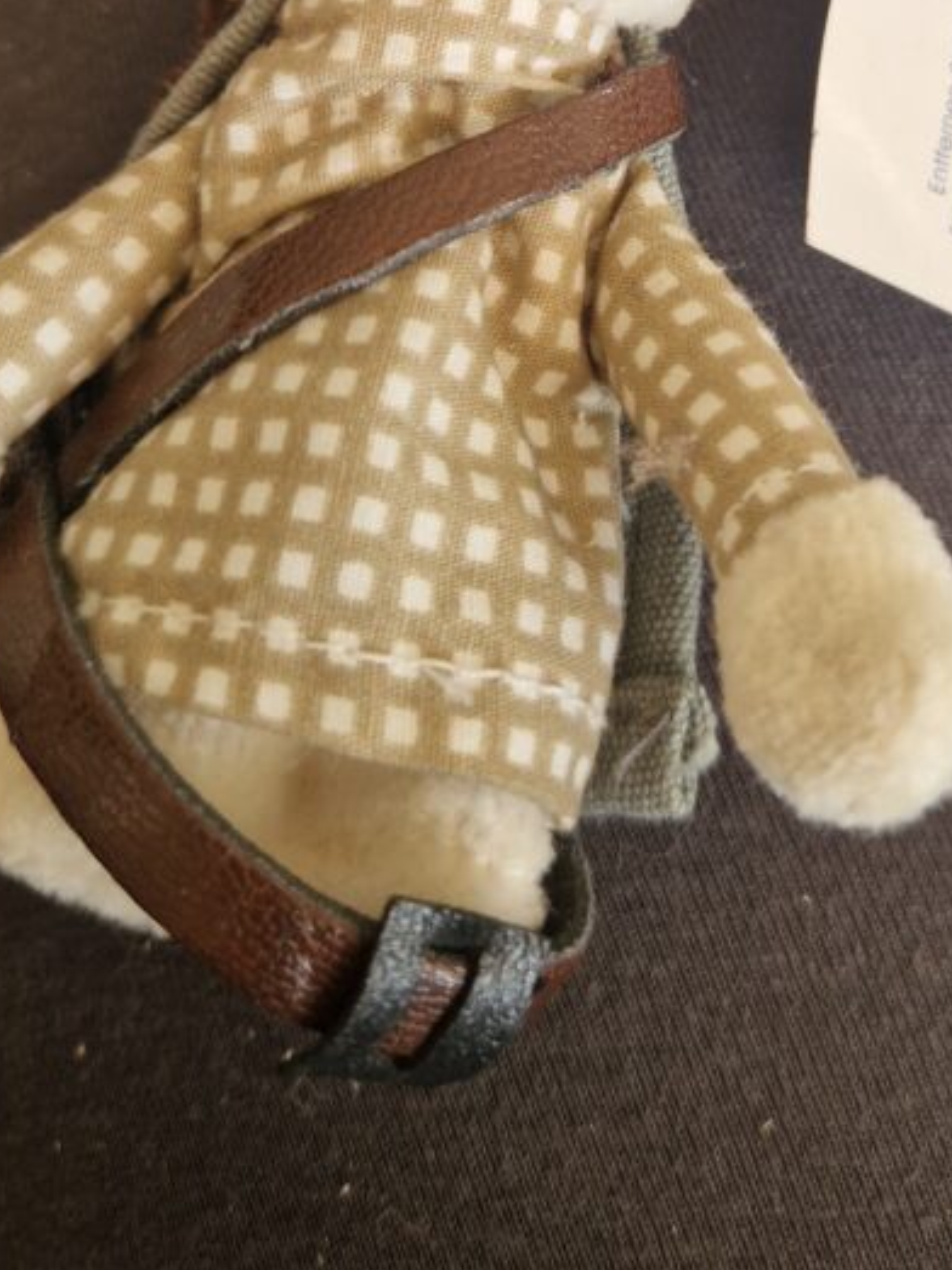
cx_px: 646
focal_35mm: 44
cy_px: 202
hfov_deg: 32.5
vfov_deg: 40.6
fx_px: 1614
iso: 50
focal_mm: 5.4
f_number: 1.8
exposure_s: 1/210
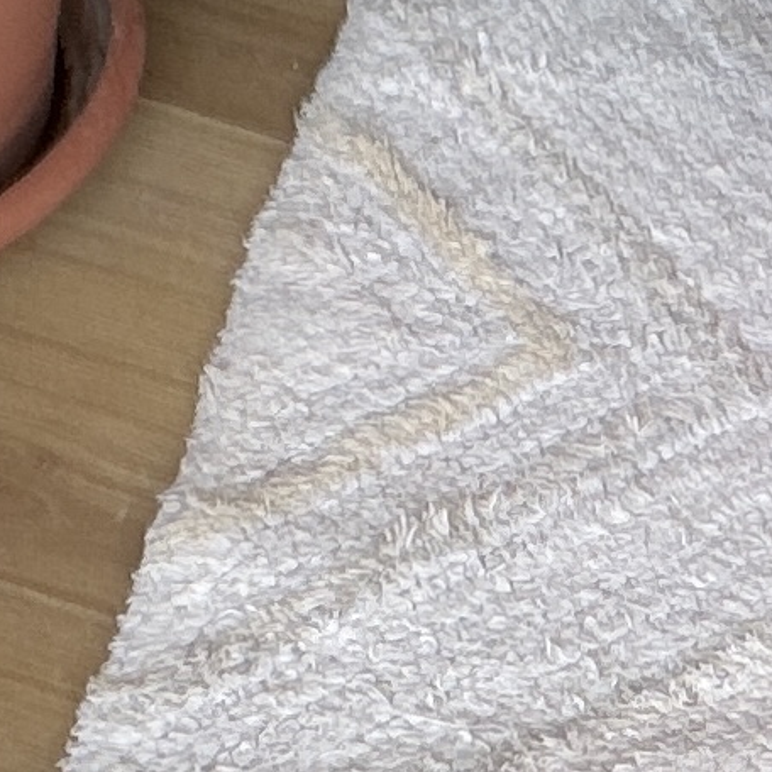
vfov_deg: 10.8
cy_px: -954
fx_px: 3583
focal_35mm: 142
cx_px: 1310
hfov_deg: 11.5
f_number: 1.9
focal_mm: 2.71
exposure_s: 1/121
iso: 20
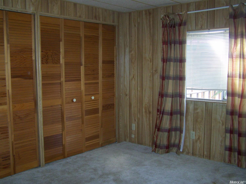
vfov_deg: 37.7
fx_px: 270
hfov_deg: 49.0
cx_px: 123
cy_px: 92
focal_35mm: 38
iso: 160
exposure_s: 1/60
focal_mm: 6.3
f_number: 2.8
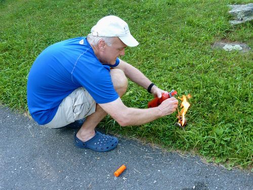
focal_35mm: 40
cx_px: 126
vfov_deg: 36.0
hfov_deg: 46.8
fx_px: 292
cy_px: 95
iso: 80
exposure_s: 1/40
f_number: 3.6
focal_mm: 6.5
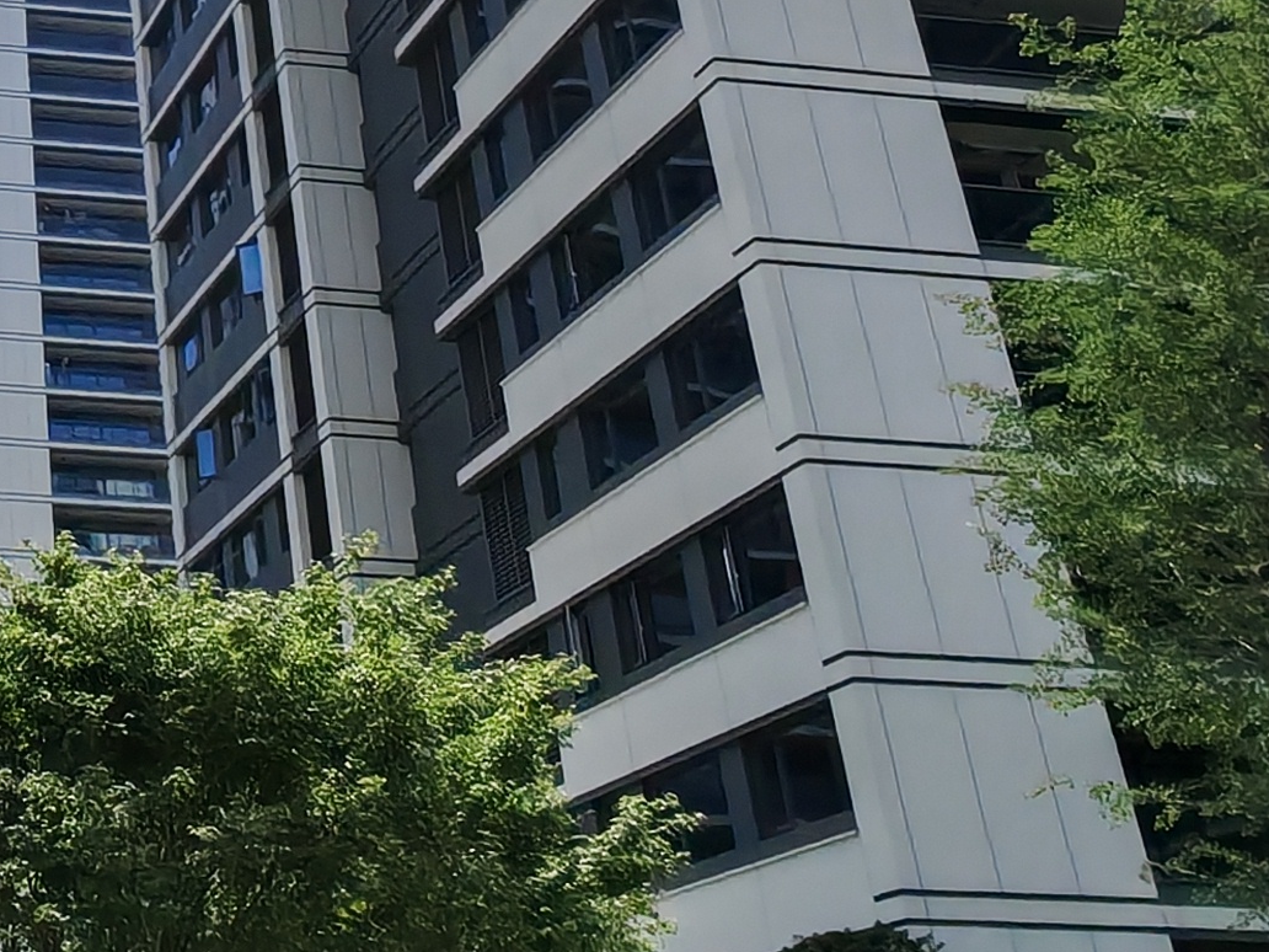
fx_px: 2273
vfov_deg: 22.9
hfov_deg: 27.7
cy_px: 47
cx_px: -221
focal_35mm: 62
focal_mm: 1.96
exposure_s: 1/3300
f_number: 2.2
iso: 50
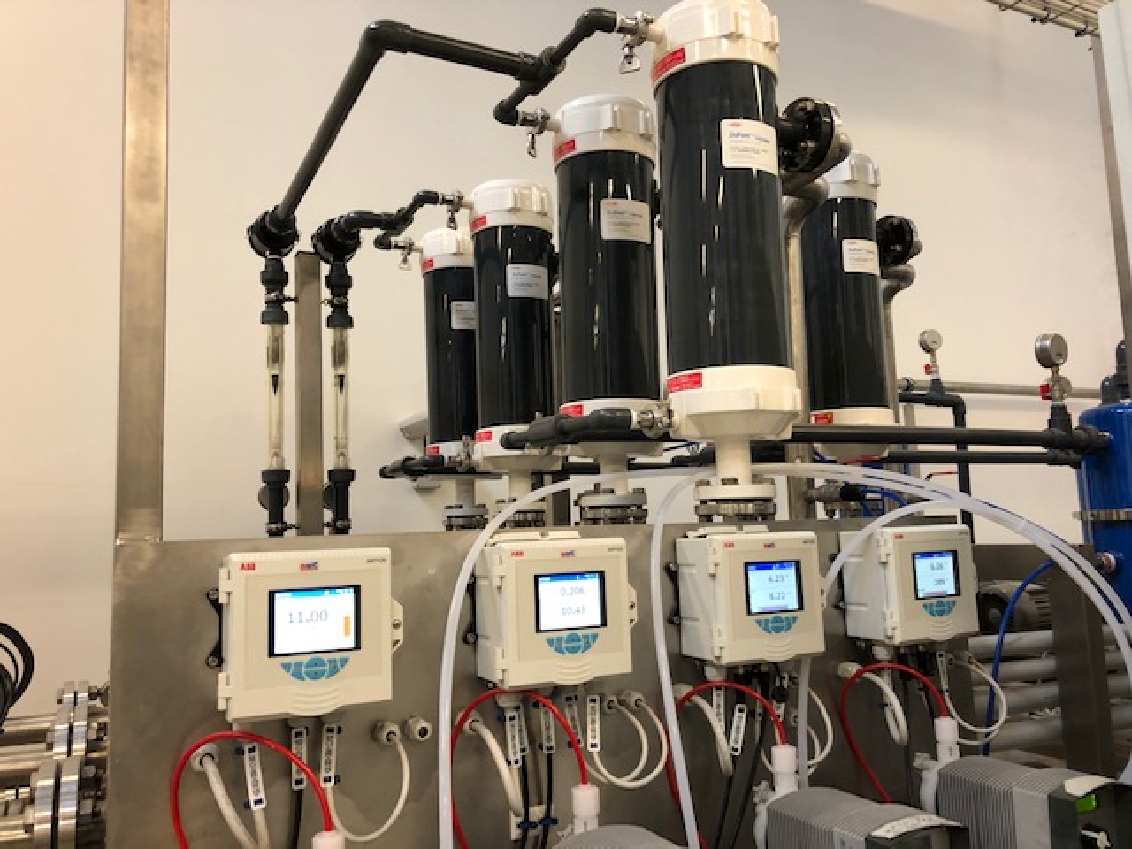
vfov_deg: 49.7
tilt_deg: +7.4
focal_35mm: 28
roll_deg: +1.0
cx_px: 566
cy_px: 424
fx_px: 916
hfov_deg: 63.4
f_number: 1.8
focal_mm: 3.99
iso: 64
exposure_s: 1/17
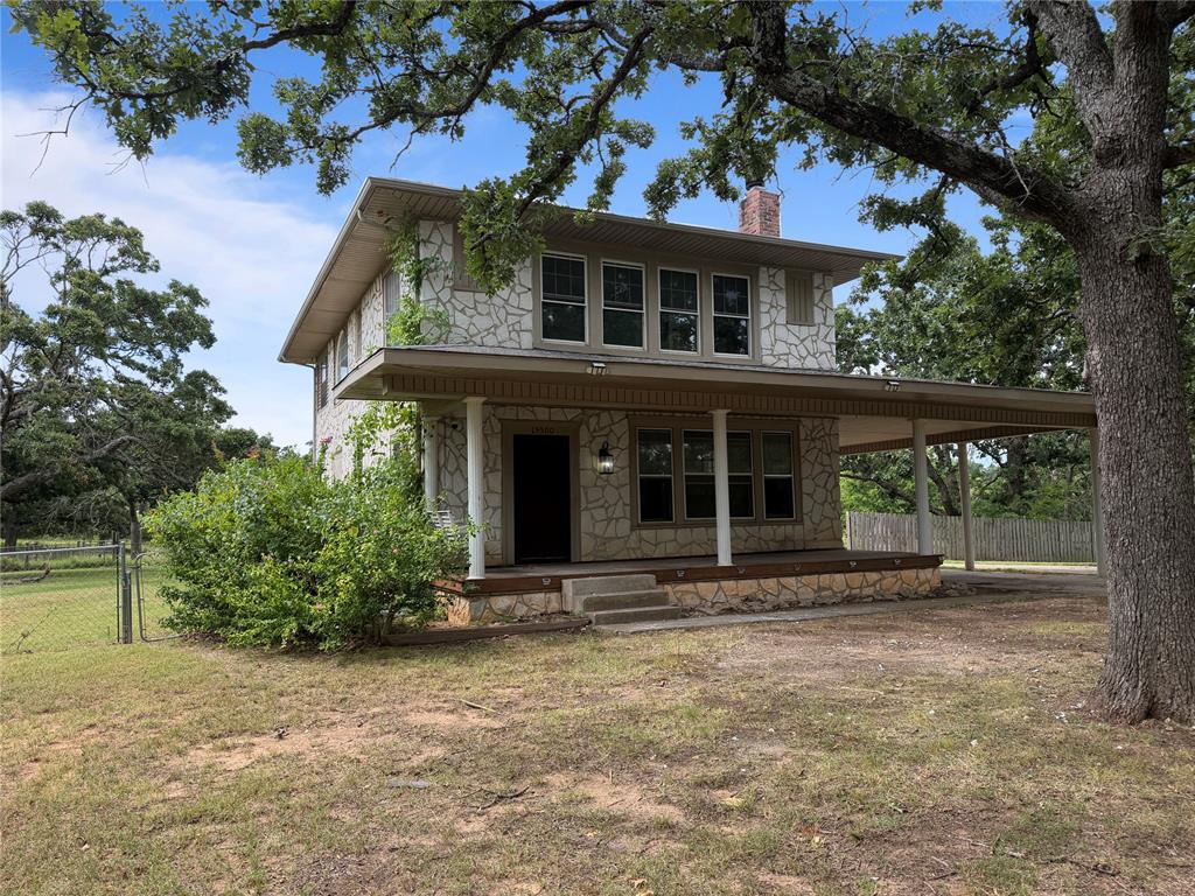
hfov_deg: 71.6
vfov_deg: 56.8
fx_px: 829
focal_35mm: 24
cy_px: 448
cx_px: 598
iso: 100
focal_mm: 6.76
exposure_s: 1/2000
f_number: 1.78
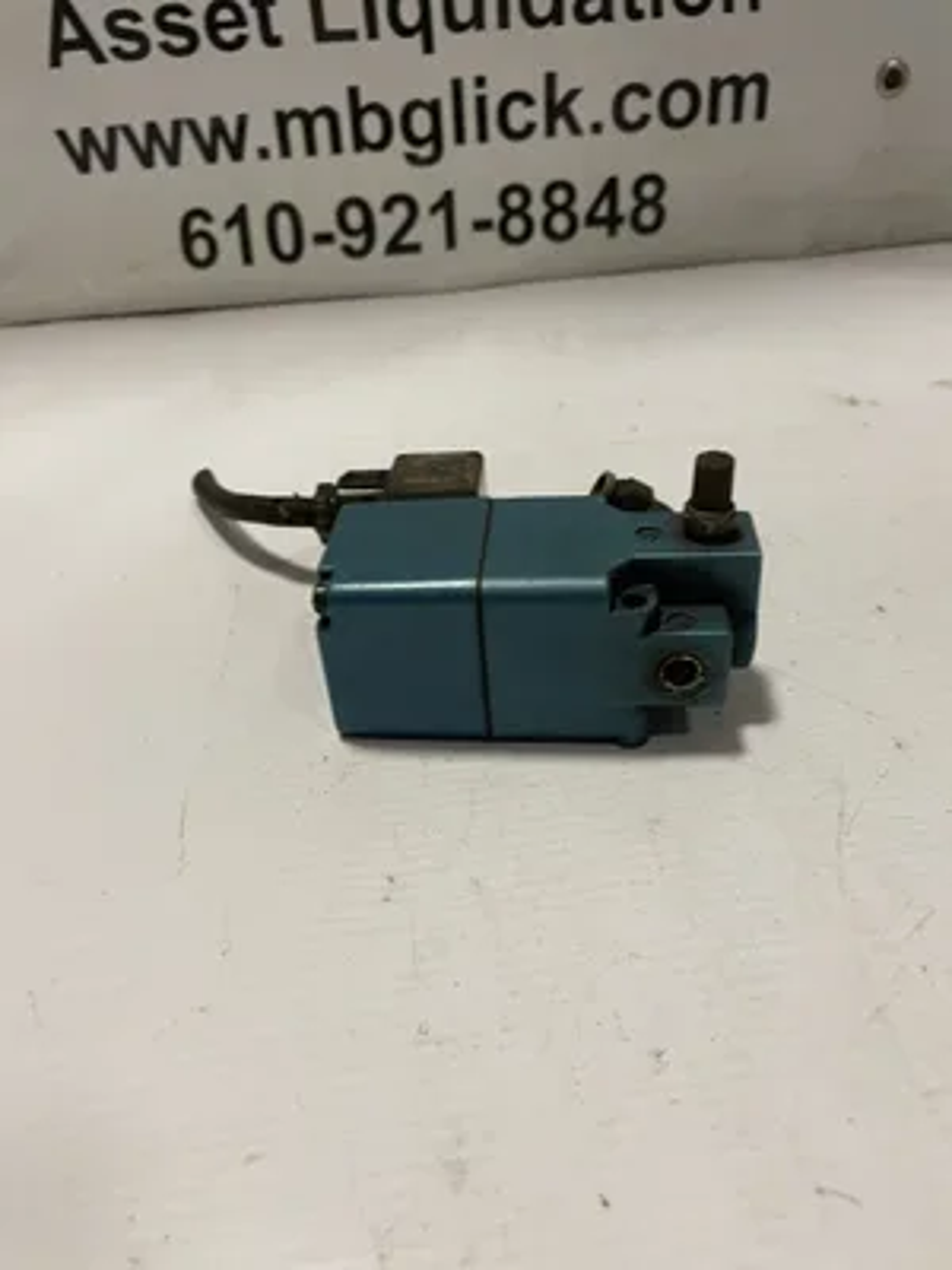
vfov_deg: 67.3
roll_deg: +0.6
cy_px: 635
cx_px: 476
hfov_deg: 53.1
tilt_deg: -35.1
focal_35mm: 26
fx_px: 953
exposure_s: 1/60
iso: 125
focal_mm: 4.2
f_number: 1.6
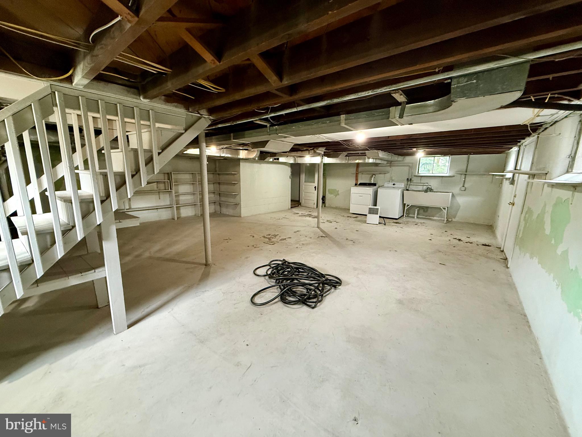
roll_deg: -0.9
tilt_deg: -10.3
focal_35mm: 14
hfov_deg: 102.1
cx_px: 291
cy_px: 218
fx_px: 235
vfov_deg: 85.7
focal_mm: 2.22
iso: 500
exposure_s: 1/60
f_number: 2.2
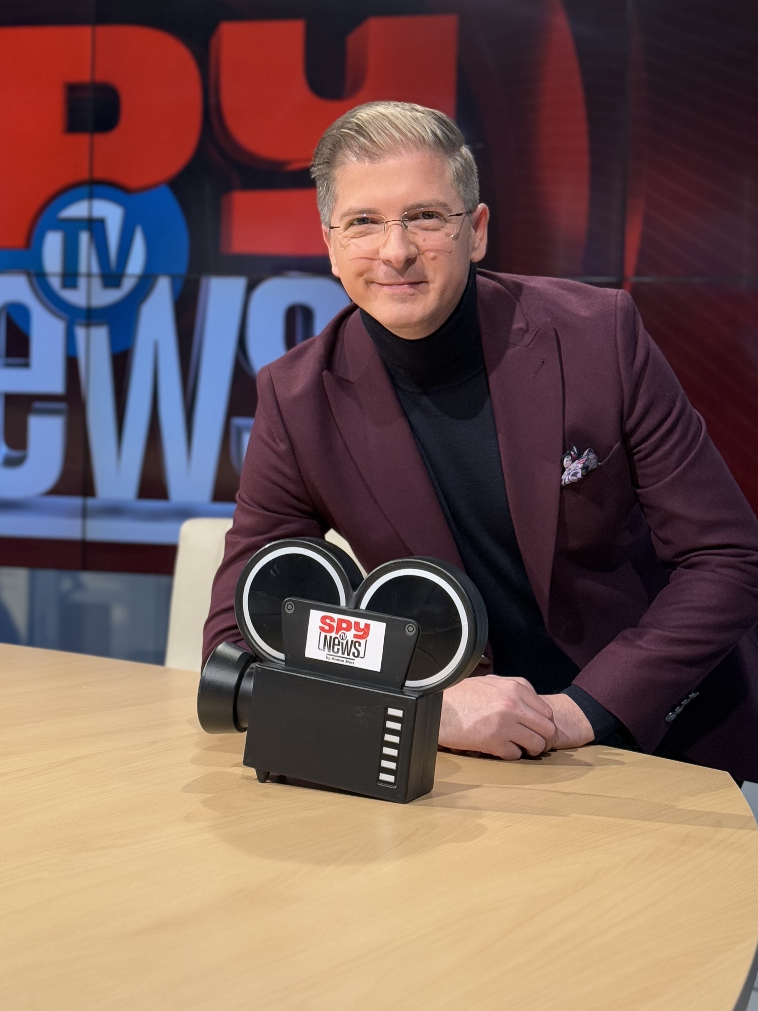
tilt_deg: -2.2
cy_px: 344
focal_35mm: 64
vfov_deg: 30.1
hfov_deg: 22.9
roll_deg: -1.6
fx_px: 1869
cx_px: 281
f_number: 1.78
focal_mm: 6.76
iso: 160
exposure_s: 1/100
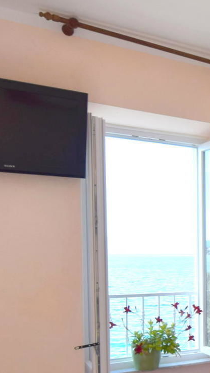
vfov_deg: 39.9
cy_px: 261
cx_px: 338
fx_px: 505
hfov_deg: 19.6
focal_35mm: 51
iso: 200
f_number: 6.3
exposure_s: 1/200
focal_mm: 10
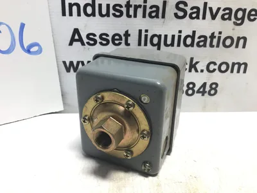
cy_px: 96
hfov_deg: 58.4
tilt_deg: -23.5
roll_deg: -2.9
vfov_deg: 45.4
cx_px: 128
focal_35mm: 31
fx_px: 230
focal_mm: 3.3
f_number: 2.4
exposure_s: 1/60
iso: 25
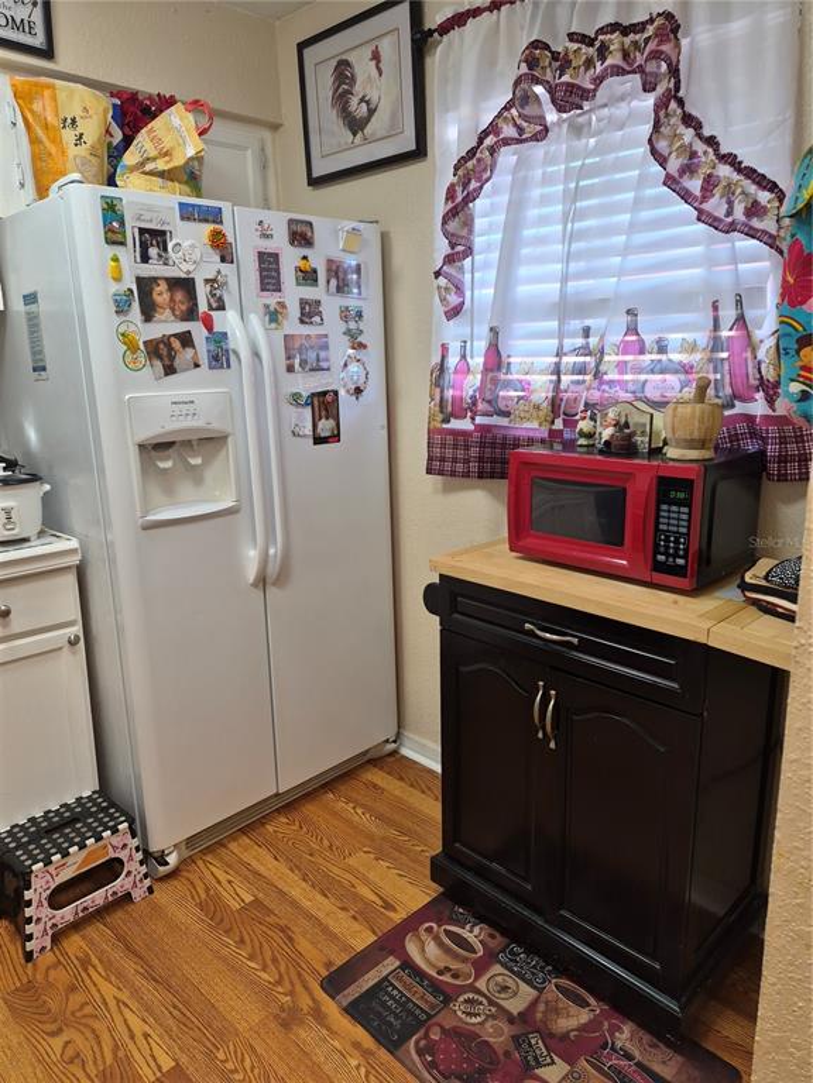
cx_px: 406
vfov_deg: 73.9
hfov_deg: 58.9
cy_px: 542
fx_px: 720
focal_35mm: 23
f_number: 1.8
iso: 100
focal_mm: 5.4
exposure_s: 1/120
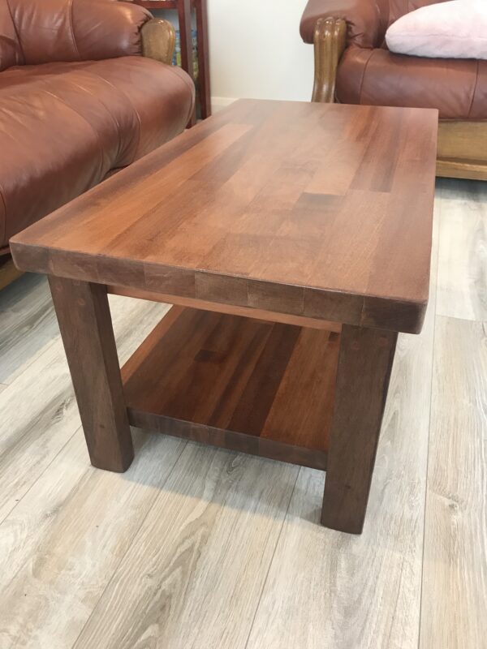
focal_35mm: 28
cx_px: 244
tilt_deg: -30.9
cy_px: 324
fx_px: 525
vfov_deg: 63.4
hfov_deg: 49.7
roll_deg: -0.2
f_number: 1.8
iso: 40
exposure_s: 1/25
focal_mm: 3.99
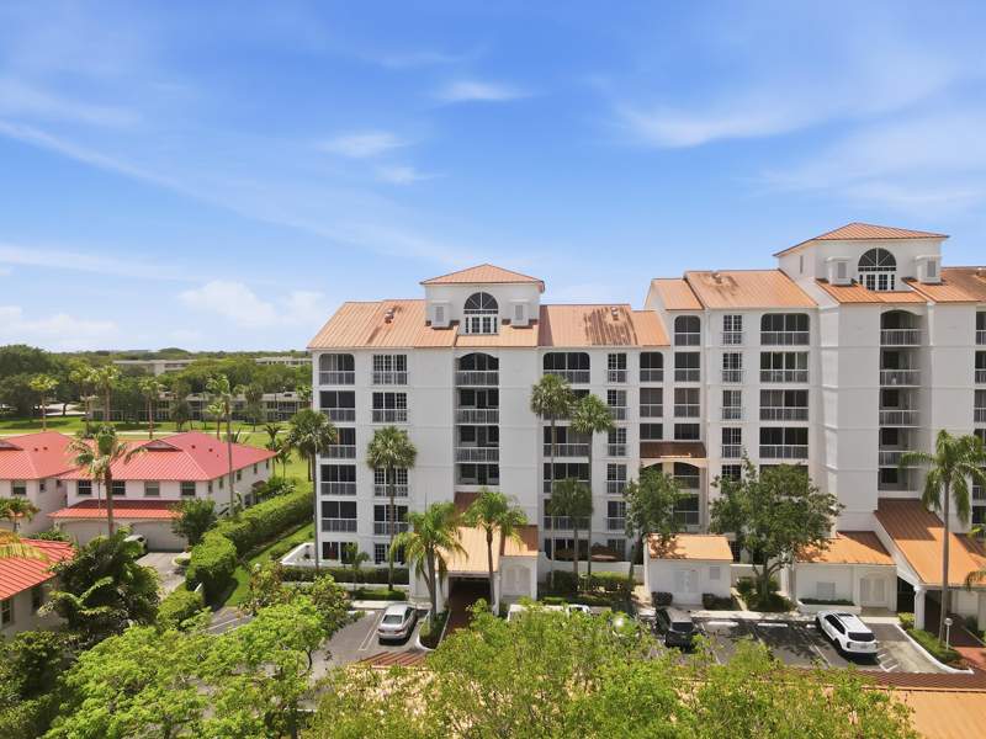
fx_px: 684
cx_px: 493
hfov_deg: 71.6
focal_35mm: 24
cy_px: 370
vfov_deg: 56.8
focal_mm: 4.5
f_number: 2.8
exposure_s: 1/20
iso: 100
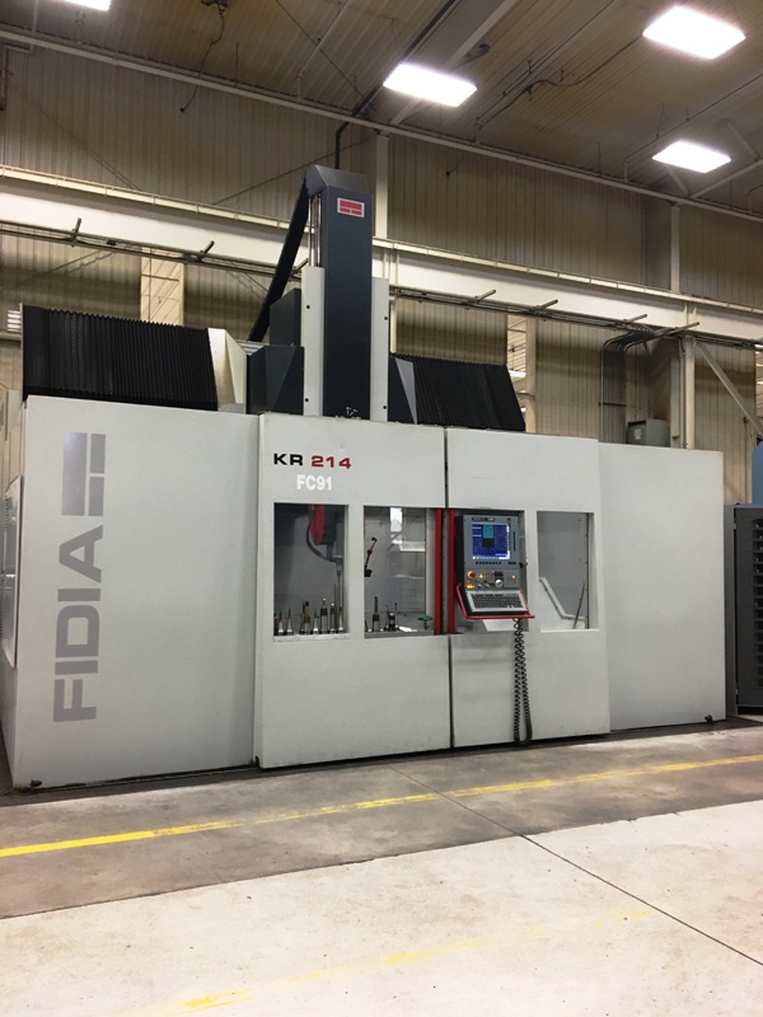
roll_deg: +0.4
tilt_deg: +1.5
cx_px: 382
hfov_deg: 48.2
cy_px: 508
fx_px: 852
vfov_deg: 61.7
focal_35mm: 29
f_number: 2.2
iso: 80
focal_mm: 4.15
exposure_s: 1/30
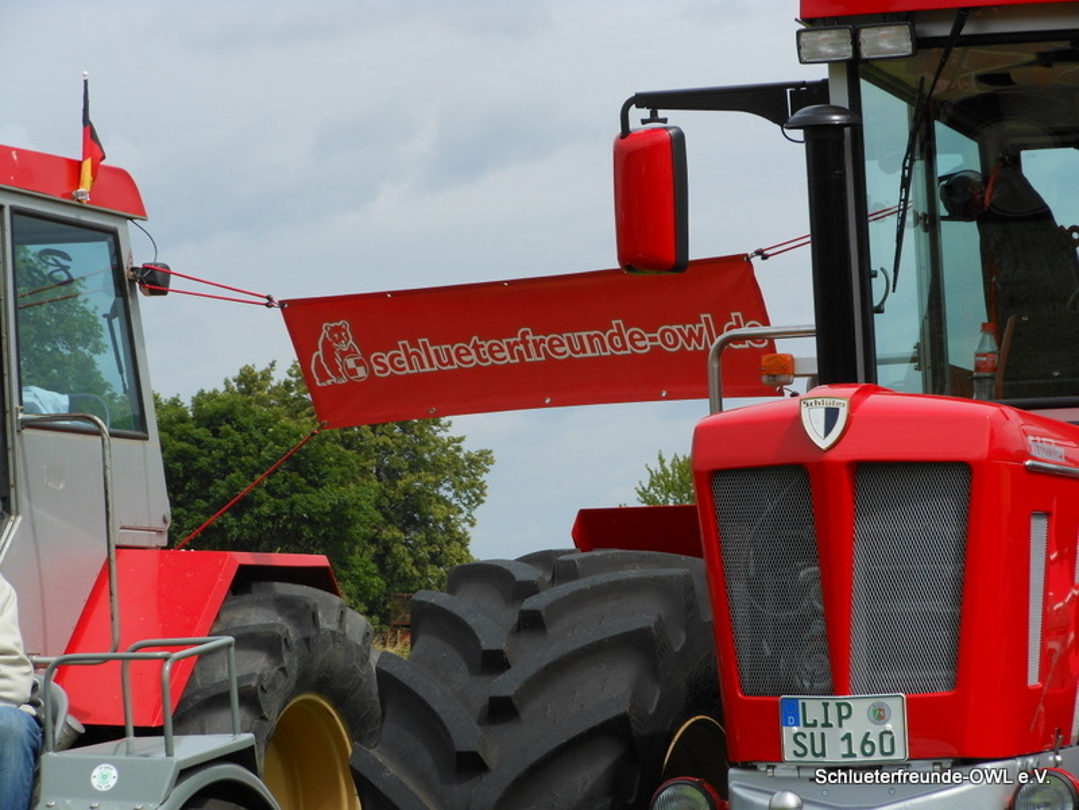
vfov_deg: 12.3
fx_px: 3740
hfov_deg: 16.4
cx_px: 540
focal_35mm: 120
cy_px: 405
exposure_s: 1/400
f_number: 5.4
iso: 80
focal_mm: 21.5
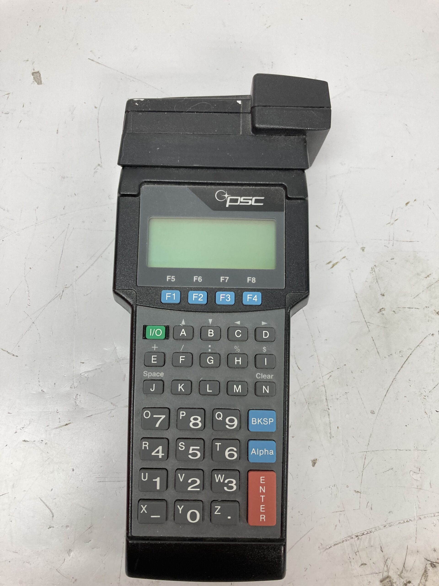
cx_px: 220
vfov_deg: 63.4
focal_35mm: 28
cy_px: 293
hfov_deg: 49.7
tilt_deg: -76.2
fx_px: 473
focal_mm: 3.99
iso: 80
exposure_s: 1/120
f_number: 1.8
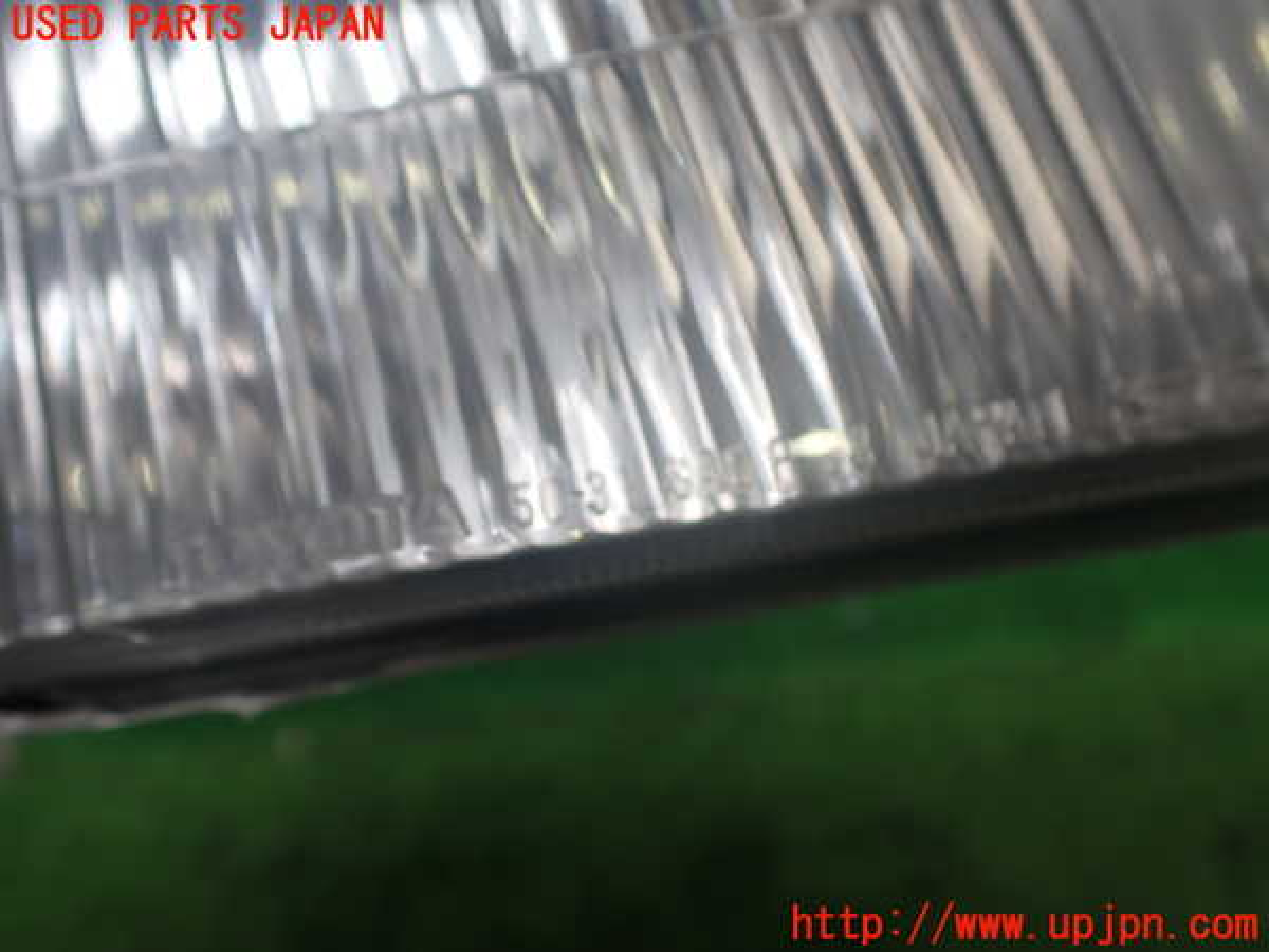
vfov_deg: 46.8
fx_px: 1100
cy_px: 476
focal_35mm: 30
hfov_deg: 60.0
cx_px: 634
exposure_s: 1/125
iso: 100
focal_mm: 5.4
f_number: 2.3
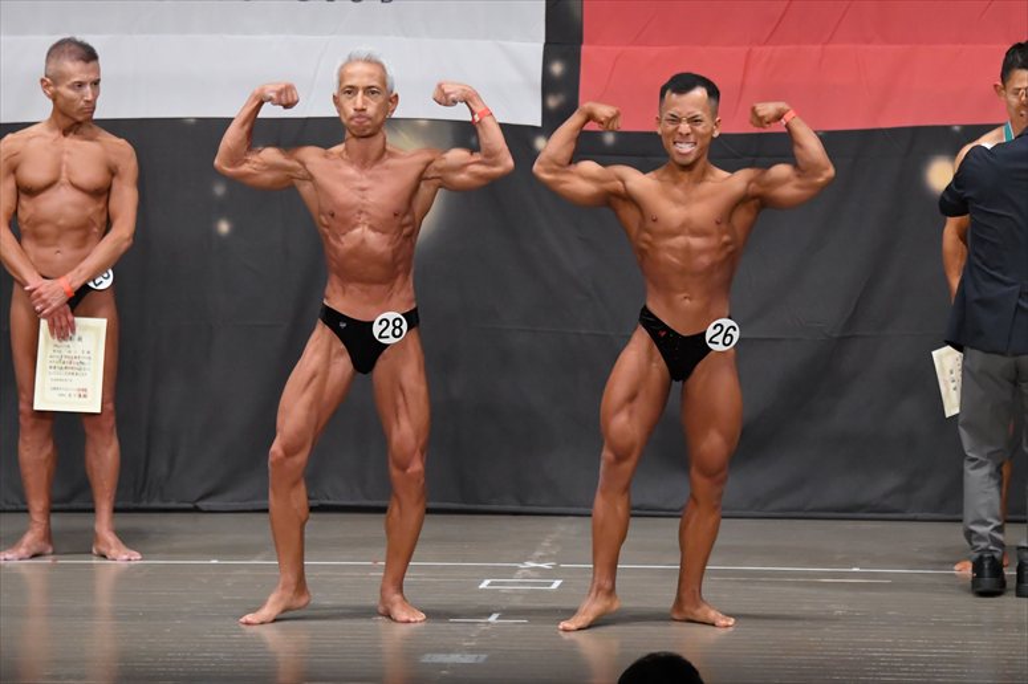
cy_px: 342
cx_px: 514
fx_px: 5765
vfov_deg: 6.8
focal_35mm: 202
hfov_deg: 10.2
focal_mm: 135
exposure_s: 1/400
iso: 5000
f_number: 5.6
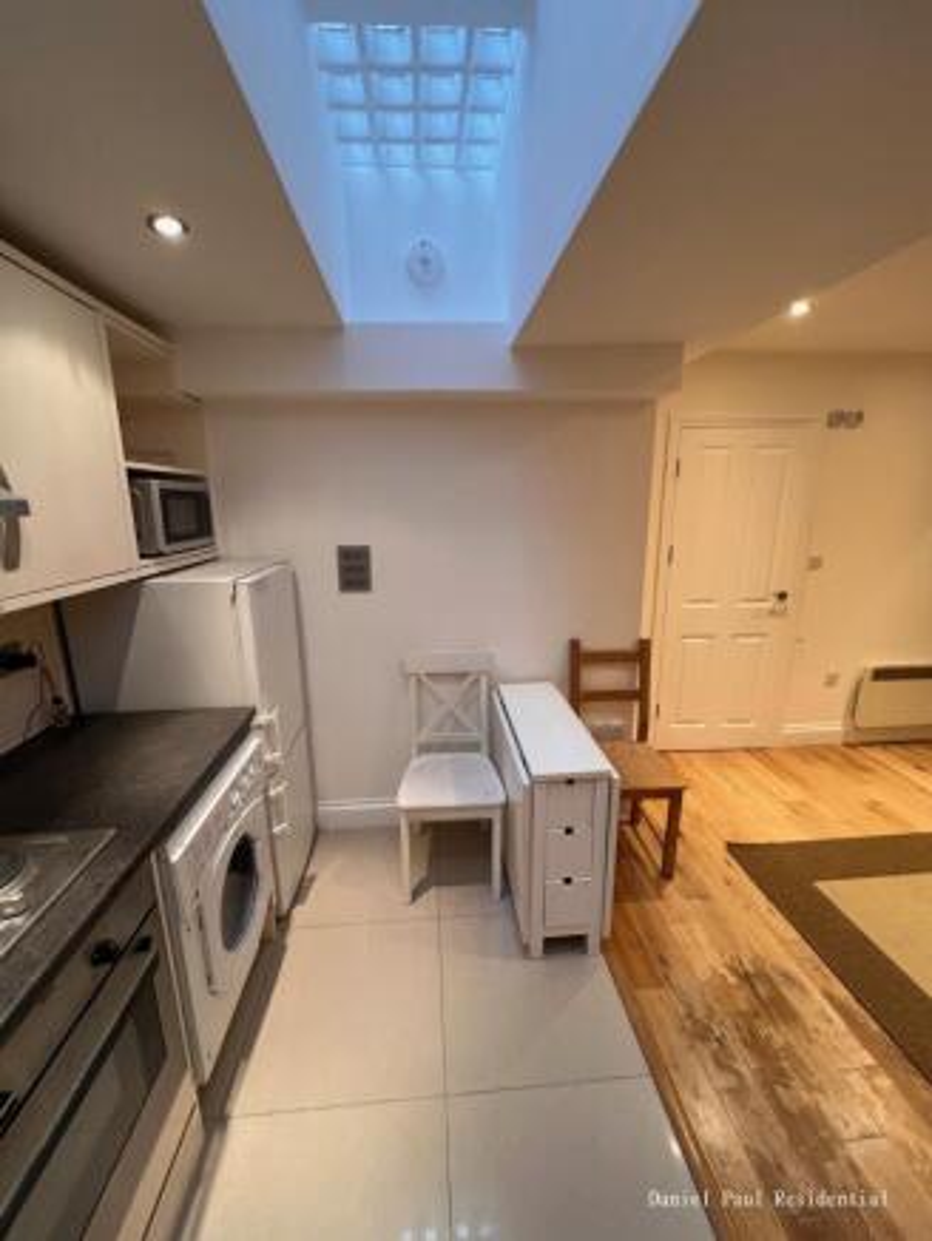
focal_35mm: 13
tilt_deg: -14.1
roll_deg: +1.7
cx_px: 466
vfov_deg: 106.2
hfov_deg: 89.9
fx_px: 466
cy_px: 620
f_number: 1.8
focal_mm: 1.57
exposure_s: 1/100
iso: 250
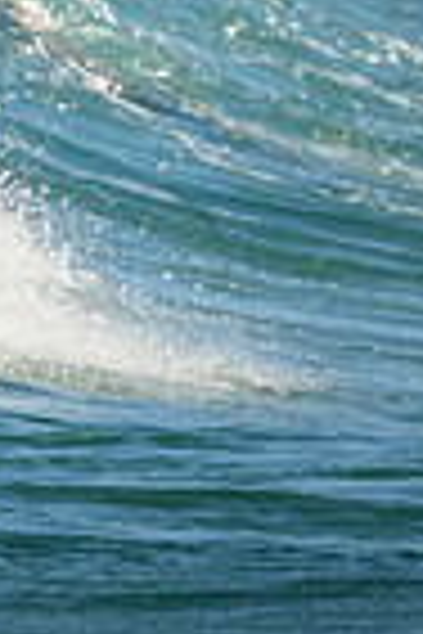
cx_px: -698
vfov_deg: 0.6
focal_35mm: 3295
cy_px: 218
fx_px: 58070
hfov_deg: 0.4
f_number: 11
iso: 800
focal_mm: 800
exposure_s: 1/2000
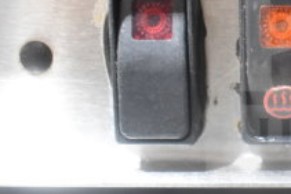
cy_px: 61
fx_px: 841
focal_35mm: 104
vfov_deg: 13.2
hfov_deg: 18.5
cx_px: 360
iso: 1800
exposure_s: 1/40
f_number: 4
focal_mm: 24
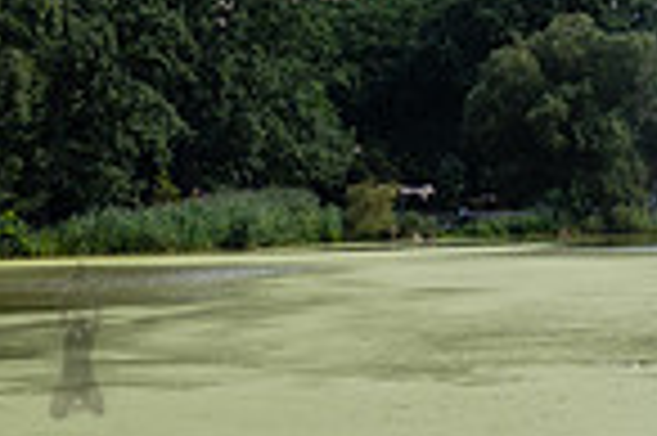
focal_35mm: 139
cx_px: 652
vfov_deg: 9.8
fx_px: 2534
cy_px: 121
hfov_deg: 14.5
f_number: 8
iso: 640
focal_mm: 35
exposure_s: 1/1600
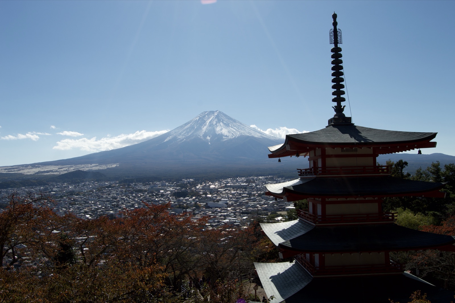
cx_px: 228
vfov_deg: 43.5
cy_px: 152
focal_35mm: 30
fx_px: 379
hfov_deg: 62.0
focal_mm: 20
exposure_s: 1/320
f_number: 9
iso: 100
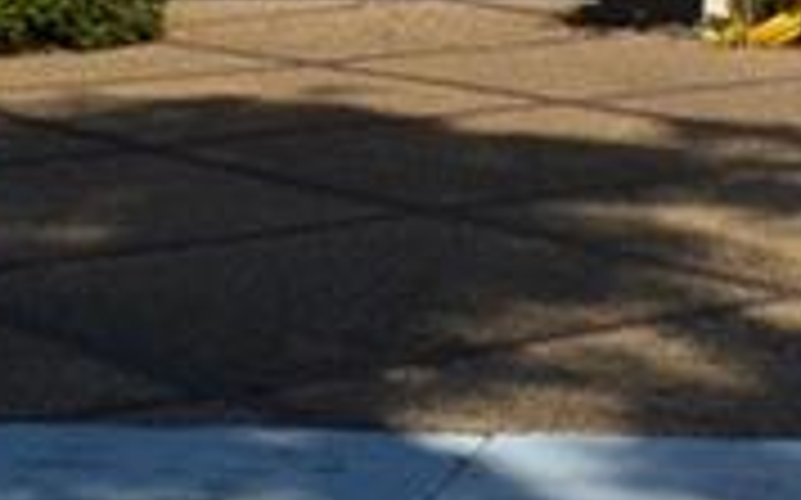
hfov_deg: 13.2
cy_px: -514
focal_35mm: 158
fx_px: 3447
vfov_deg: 7.9
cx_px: 513
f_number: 13
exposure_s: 1/200
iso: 100
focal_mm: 18
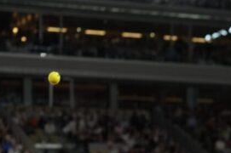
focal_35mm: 176
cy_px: 136
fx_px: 1128
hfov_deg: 11.5
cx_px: 268
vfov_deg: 7.8
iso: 1000
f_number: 2
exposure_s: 1/2500
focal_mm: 62
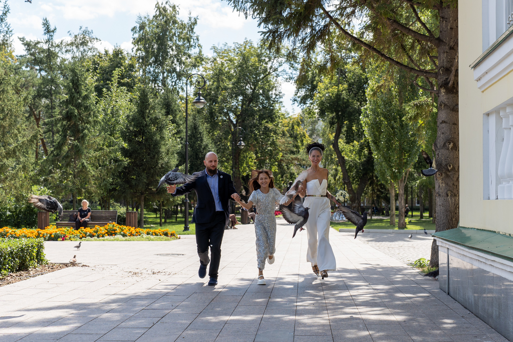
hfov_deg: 37.5
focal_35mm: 53
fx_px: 756
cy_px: 189
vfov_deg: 25.5
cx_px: 275
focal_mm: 42
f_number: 4.5
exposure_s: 1/640
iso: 200
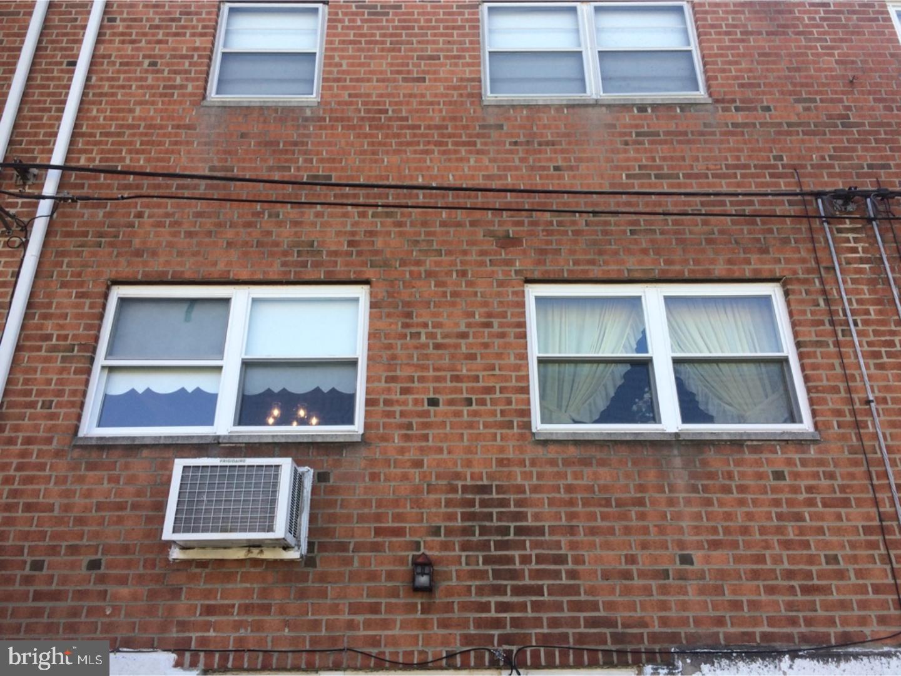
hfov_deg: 61.7
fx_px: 755
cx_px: 450
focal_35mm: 29
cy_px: 338
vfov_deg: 48.2
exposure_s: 1/451
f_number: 2.2
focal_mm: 4.15
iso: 32
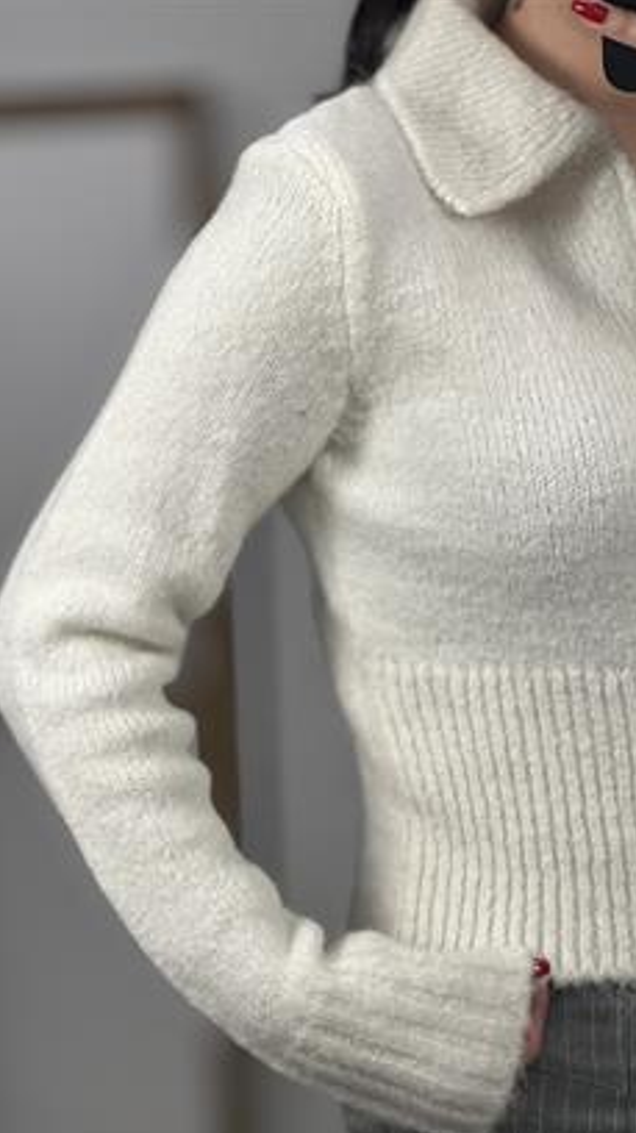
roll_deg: +5.7
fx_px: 2553
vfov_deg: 25.0
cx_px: 247
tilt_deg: -24.2
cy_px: 571
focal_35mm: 85
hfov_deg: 14.2
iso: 100
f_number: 2.8
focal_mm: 9
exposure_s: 1/100
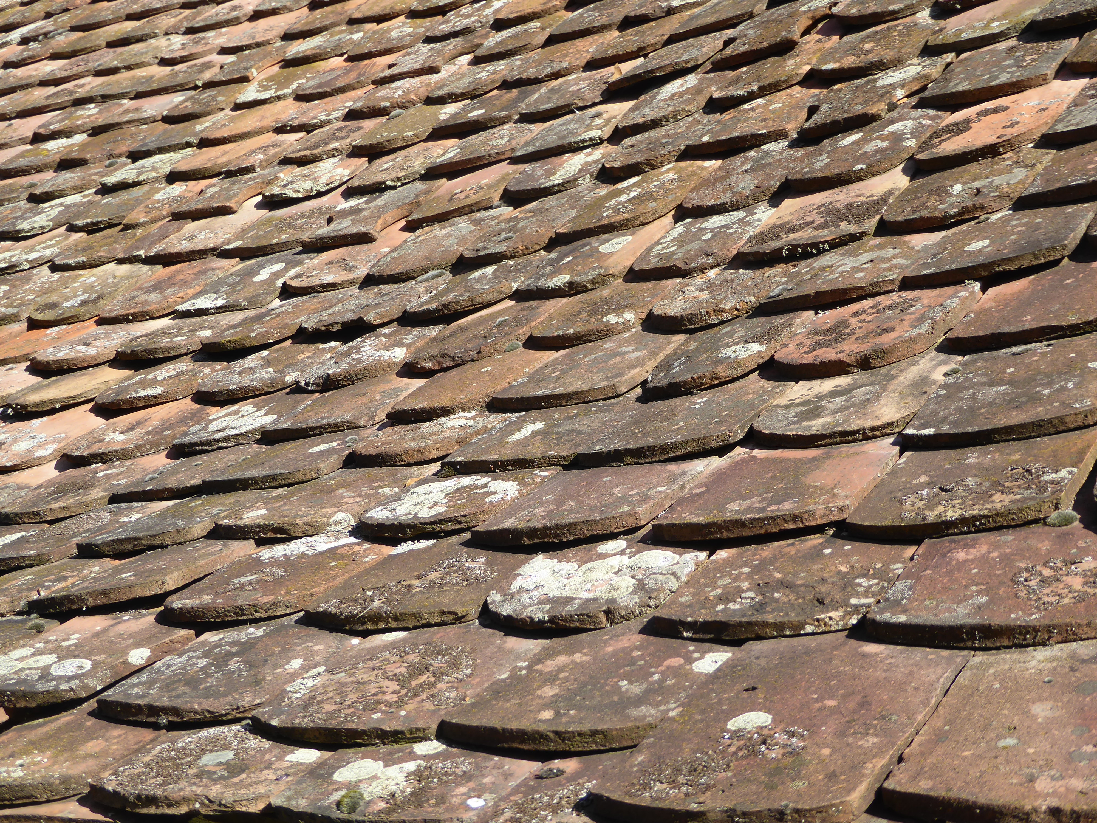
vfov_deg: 24.4
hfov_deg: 32.2
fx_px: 1901
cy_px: 412
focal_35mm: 60
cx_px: 548
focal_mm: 10.3
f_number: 4.2
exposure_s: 1/250
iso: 80
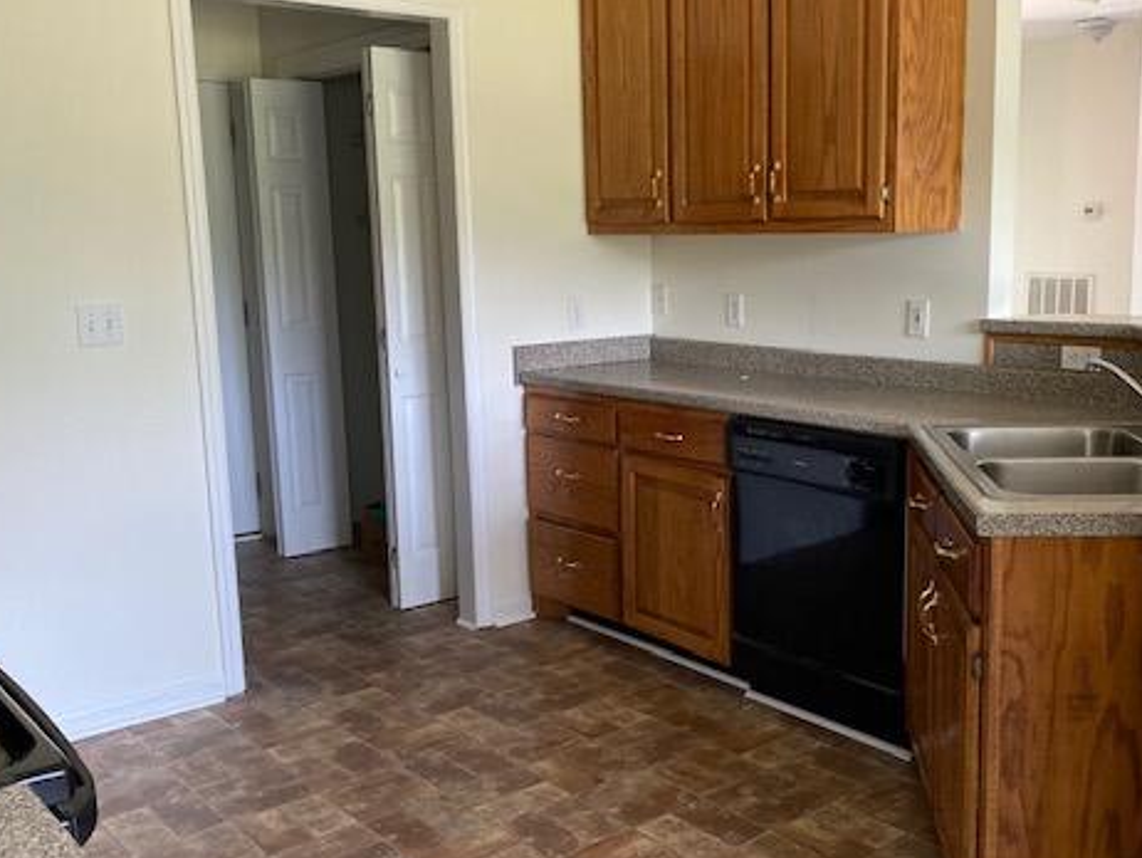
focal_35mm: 36
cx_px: 677
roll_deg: +0.2
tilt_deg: -9.3
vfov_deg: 39.7
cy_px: 452
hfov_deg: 51.0
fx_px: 1188
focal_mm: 4.25
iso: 160
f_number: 1.8
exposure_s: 1/60
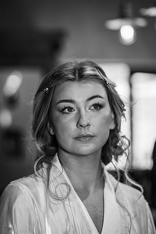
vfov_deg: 23.9
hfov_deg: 16.1
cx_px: 78
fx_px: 552
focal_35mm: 85
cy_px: 117
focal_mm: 85
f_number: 2.2
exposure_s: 1/200
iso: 180
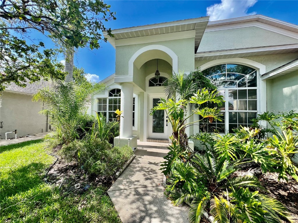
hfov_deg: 106.2
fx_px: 112
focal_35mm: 13
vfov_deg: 89.9
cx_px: 149
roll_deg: -0.5
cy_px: 112
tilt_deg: +2.0
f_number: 1.8
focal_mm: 1.57
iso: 32
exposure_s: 1/661
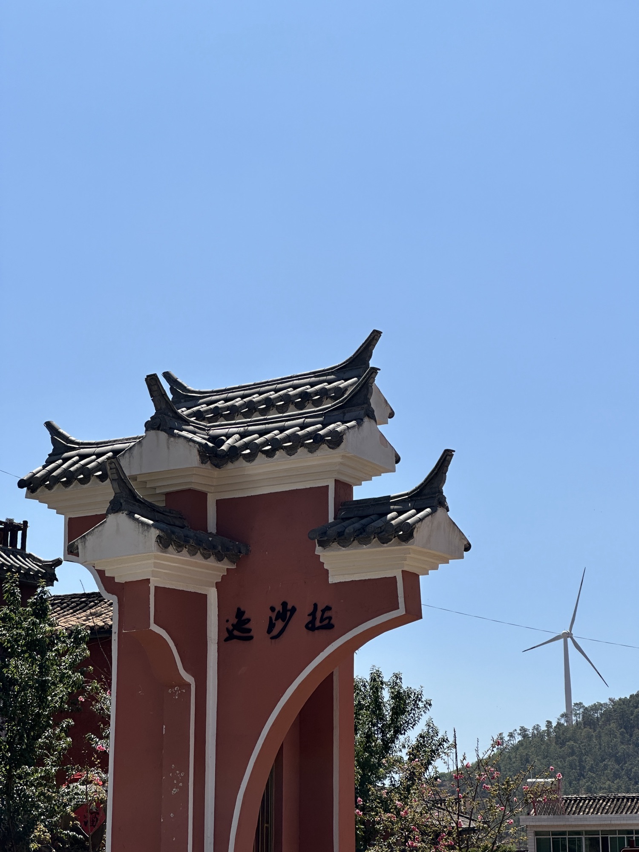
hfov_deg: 19.1
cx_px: 320
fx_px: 1895
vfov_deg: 25.3
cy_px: 426
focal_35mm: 77
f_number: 2.8
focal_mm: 9
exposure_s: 1/1167
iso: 32
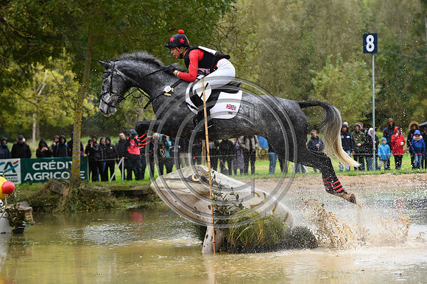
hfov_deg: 18.6
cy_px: 142
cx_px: 214
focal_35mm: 110
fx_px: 1304
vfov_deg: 12.4
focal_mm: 110
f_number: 4.5
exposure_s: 1/1250
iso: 800
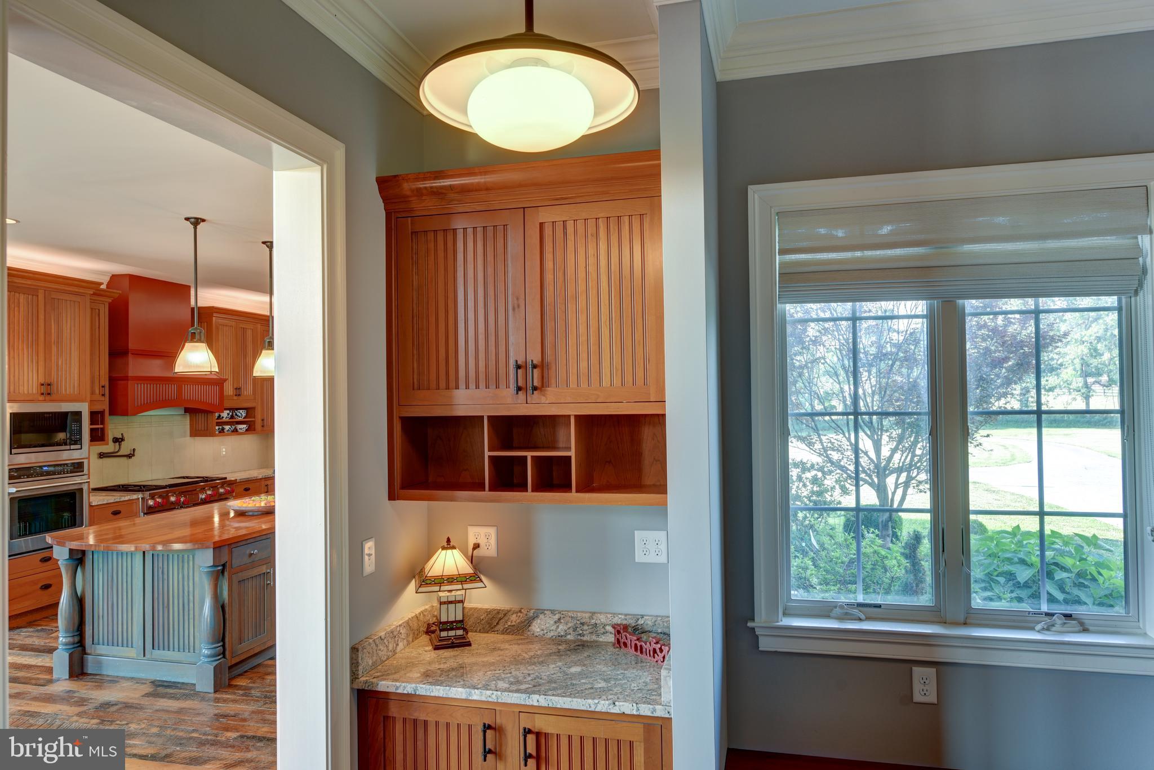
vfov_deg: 53.2
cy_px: 385
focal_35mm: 24
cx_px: 577
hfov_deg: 73.7
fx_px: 770
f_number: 8
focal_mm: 24
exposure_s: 1/10
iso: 200
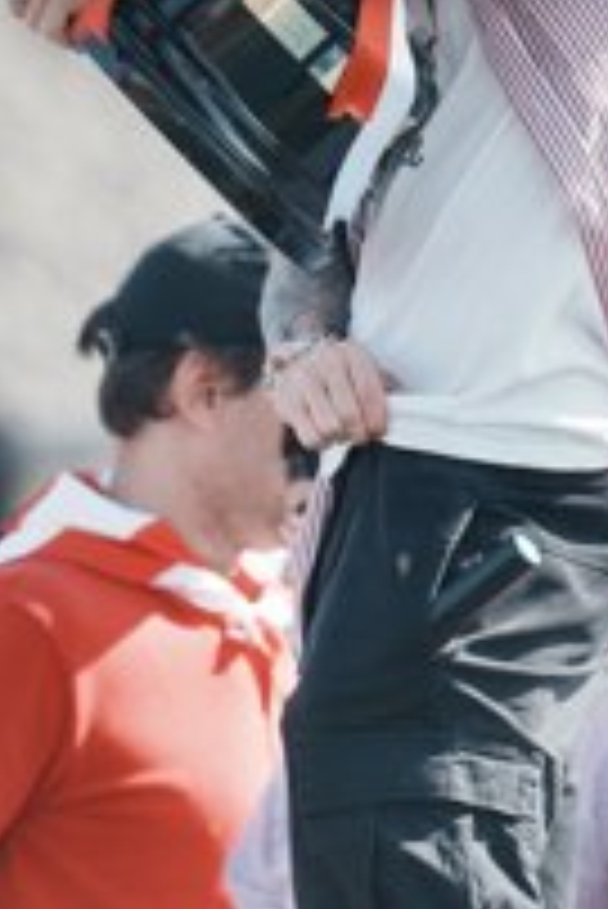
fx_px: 49109
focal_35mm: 1942
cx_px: 937
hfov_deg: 0.7
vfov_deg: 1.1
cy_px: -160
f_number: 5.6
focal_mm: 400
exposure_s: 1/200
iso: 100
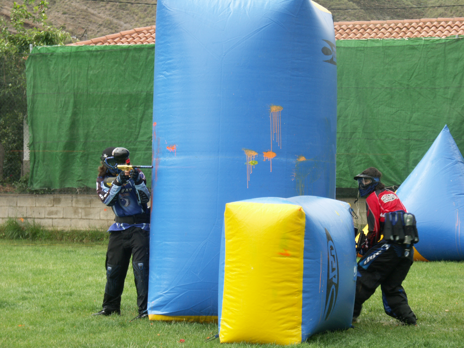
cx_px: 232
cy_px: 174
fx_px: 1622
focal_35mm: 121
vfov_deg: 12.2
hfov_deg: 16.3
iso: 64
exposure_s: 1/80
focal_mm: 30.87
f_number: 6.3
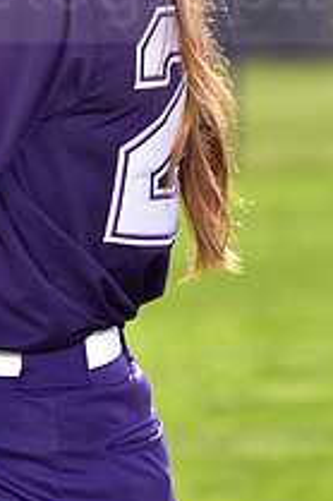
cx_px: 52
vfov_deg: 4.6
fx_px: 6170
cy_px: -34
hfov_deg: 3.1
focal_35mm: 444
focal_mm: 160
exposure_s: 1/250
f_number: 5.6
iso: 80
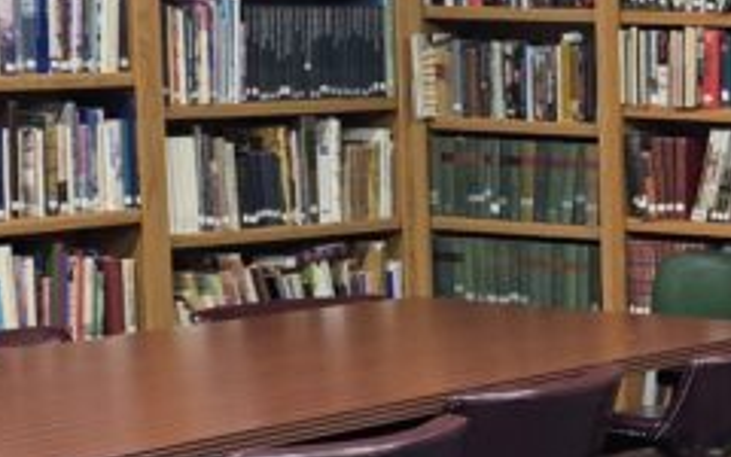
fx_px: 2430
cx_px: 1270
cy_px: 378
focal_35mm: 122
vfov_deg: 10.7
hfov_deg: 15.1
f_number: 1.7
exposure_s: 1/120
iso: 250
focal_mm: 6.3
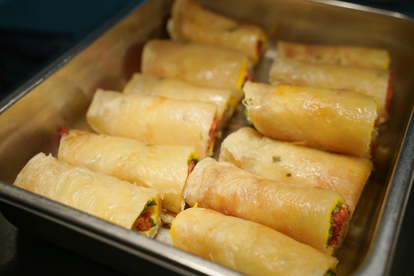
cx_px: 207
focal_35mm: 46
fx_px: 529
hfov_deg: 42.7
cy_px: 138
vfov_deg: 29.2
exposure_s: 1/60
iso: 100
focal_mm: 46
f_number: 4
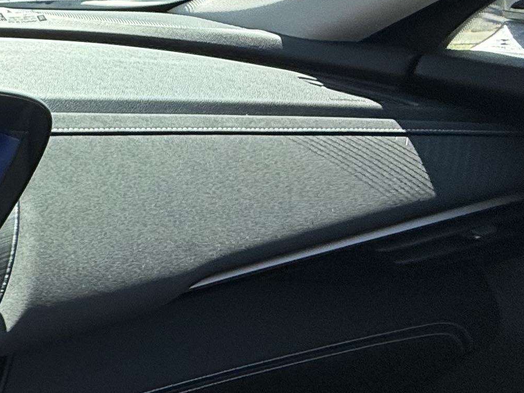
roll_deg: -1.0
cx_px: -410
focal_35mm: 56
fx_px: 848
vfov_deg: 26.1
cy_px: 197
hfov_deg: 22.0
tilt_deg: -21.7
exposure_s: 1/455
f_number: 2.2
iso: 50
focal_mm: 2.22
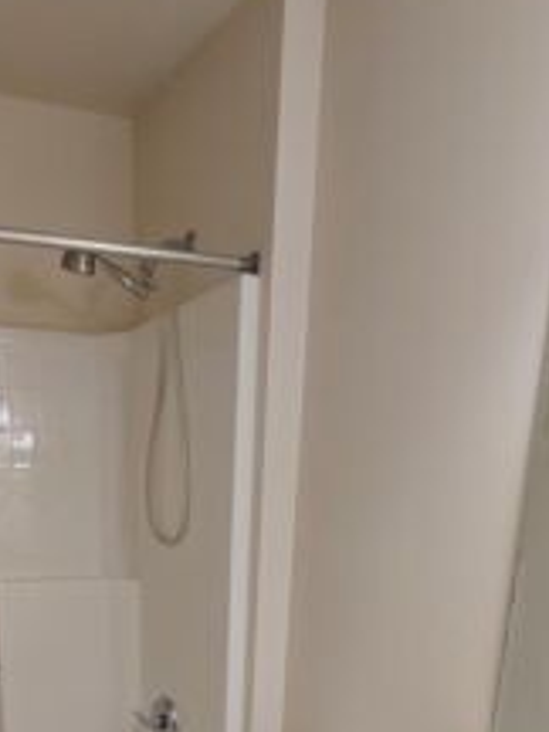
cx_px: 149
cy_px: 856
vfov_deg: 38.6
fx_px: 782
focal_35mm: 37
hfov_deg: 37.9
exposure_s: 1/120
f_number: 2
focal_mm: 2.3
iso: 320
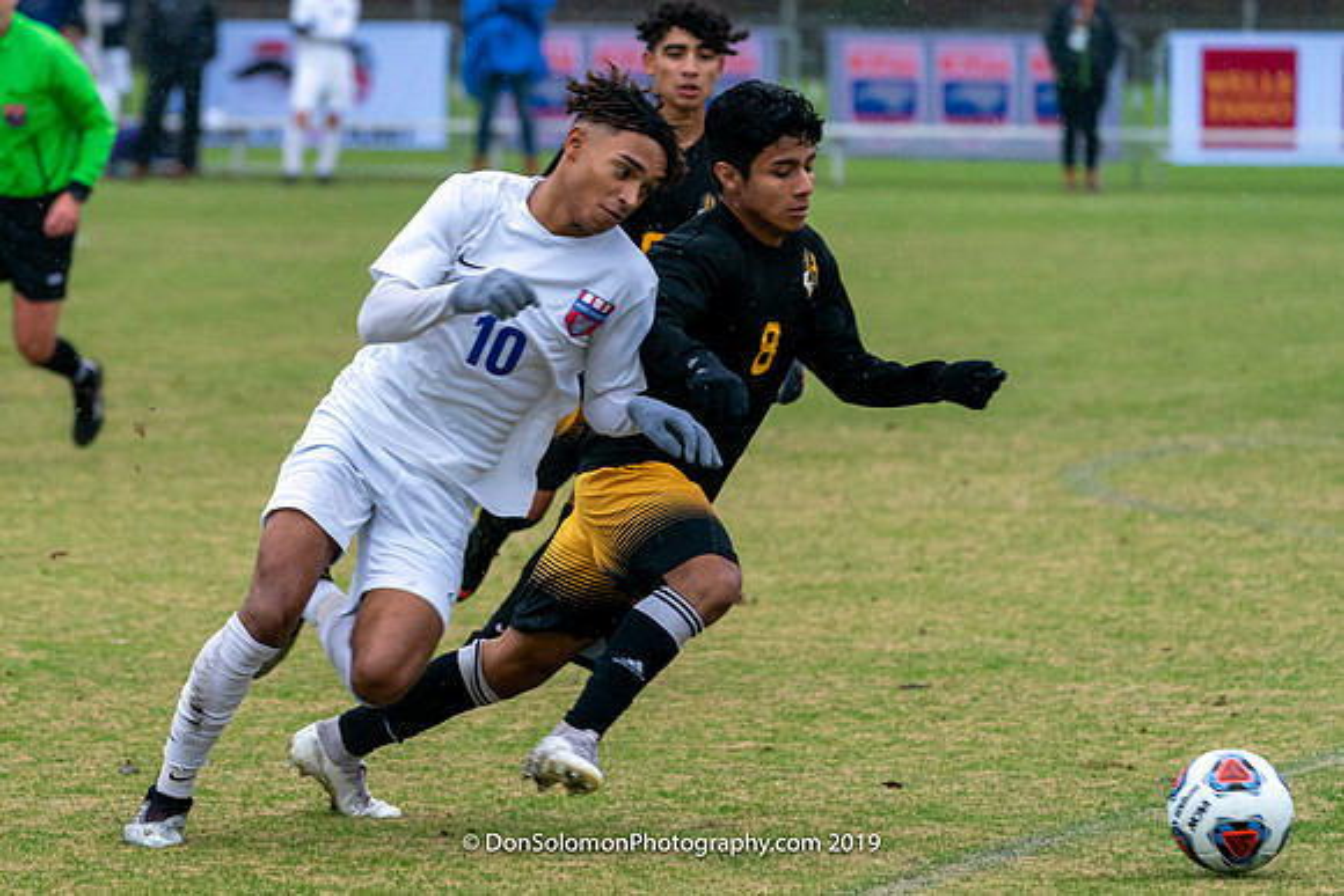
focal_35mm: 310
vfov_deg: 4.4
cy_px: 467
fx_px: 11576
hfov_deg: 6.6
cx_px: 390
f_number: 5.6
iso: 2500
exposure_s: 1/1000
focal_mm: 218
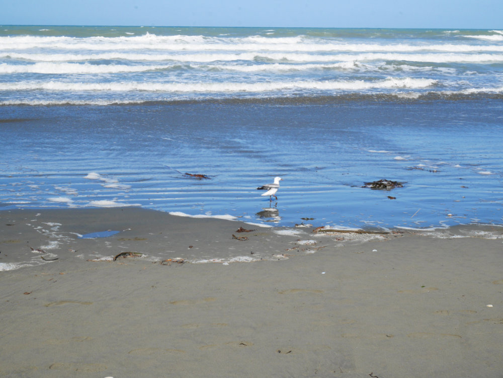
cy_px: 189
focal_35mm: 64
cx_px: 252
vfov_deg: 22.9
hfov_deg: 30.3
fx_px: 930
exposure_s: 1/400
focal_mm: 32
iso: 200
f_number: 10
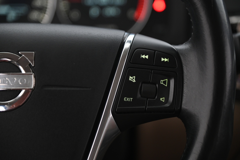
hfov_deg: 17.1
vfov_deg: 11.4
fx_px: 799
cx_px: 120
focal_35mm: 120
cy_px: 80
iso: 2000
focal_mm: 120
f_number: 4
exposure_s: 1/15
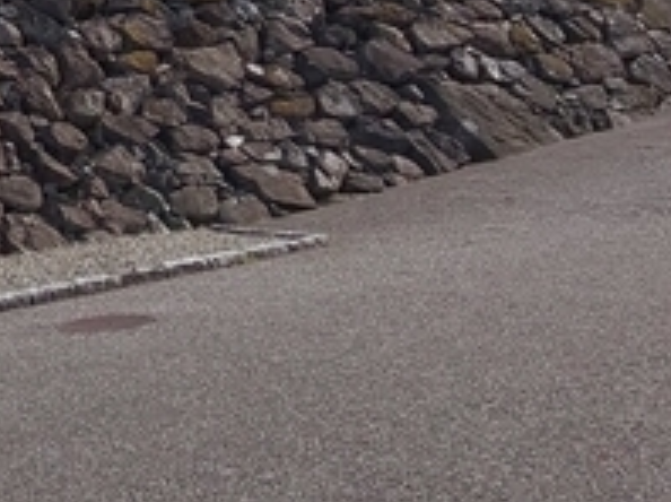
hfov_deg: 18.6
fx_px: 1568
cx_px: -546
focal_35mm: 81
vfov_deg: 16.7
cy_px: -217
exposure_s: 1/904
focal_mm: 3.45
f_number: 1.94
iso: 28
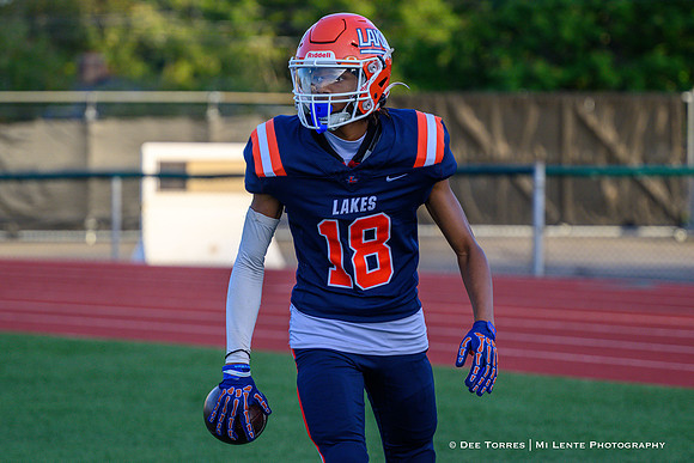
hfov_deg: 12.7
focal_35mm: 162
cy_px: 209
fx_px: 3117
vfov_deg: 8.5
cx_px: 383
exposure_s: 1/2000
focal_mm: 145
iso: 900
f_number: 4
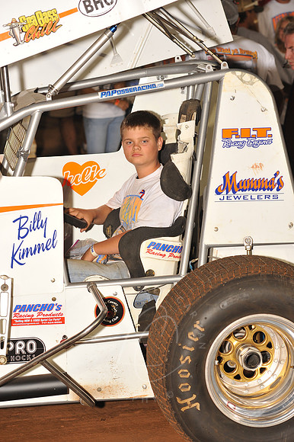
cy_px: 221
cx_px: 147
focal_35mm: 120
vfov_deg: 17.1
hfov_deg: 11.4
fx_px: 1472
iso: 500
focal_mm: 120
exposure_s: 1/160
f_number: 6.3
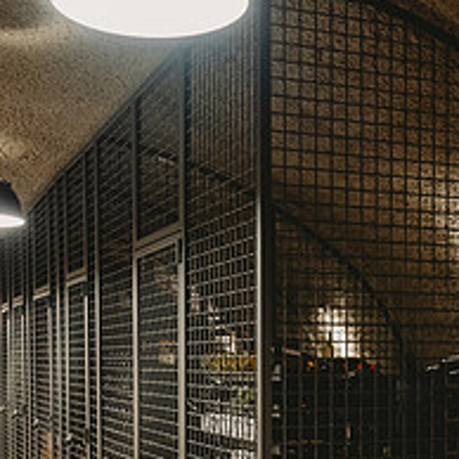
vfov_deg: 27.3
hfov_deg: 28.2
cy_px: 399
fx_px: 915
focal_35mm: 61
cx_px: 244
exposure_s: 1/4
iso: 1250
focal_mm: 24
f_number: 5
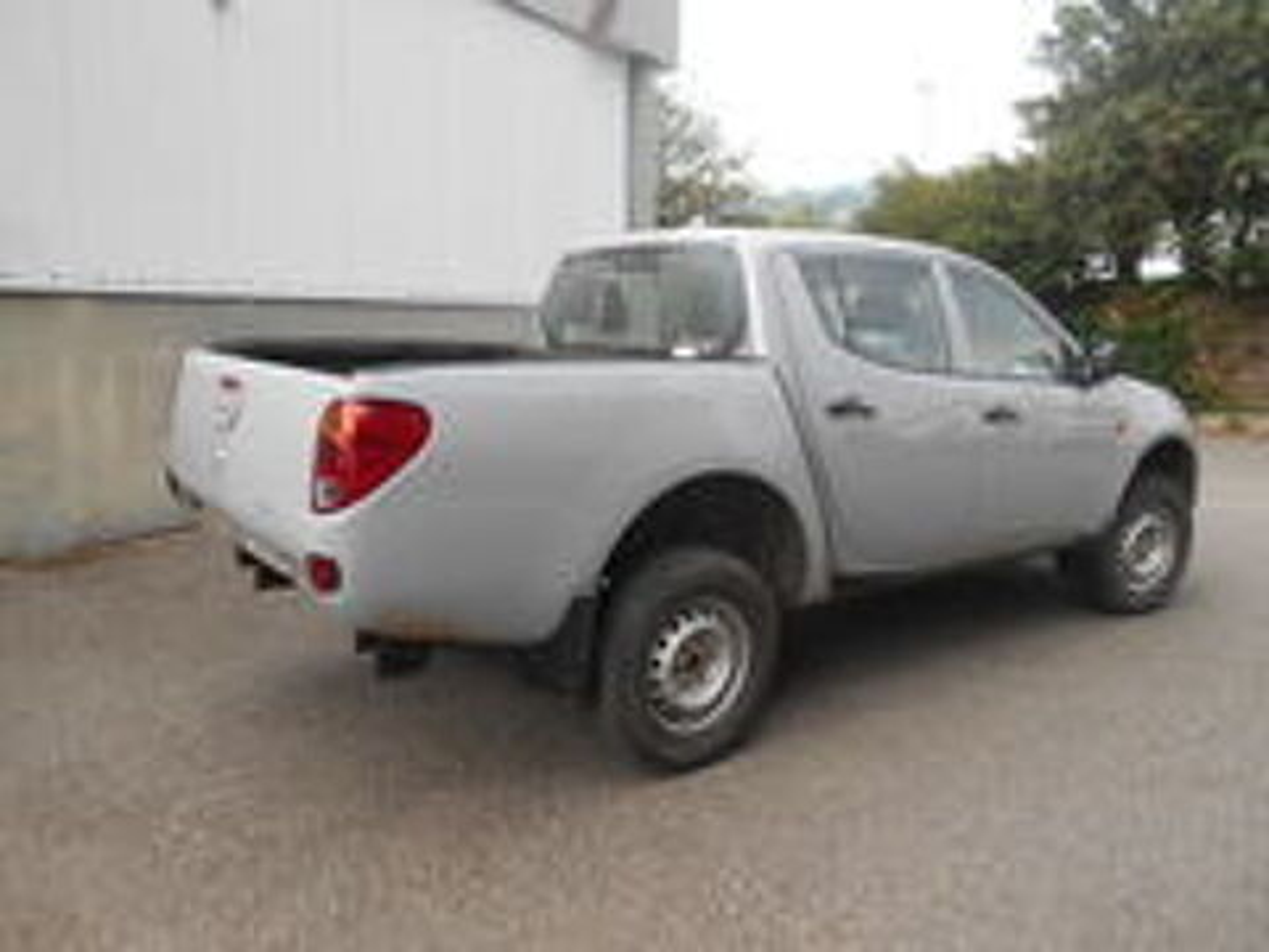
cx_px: 634
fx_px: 953
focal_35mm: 26
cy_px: 476
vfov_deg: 53.1
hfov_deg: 67.3
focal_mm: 4.6
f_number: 3.2
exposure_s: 1/125
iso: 80
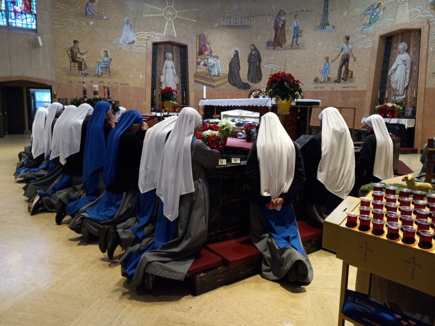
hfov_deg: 65.3
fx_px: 339
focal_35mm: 27
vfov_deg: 51.4
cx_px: 218
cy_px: 163
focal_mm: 3.94
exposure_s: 1/40
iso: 250
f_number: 1.8
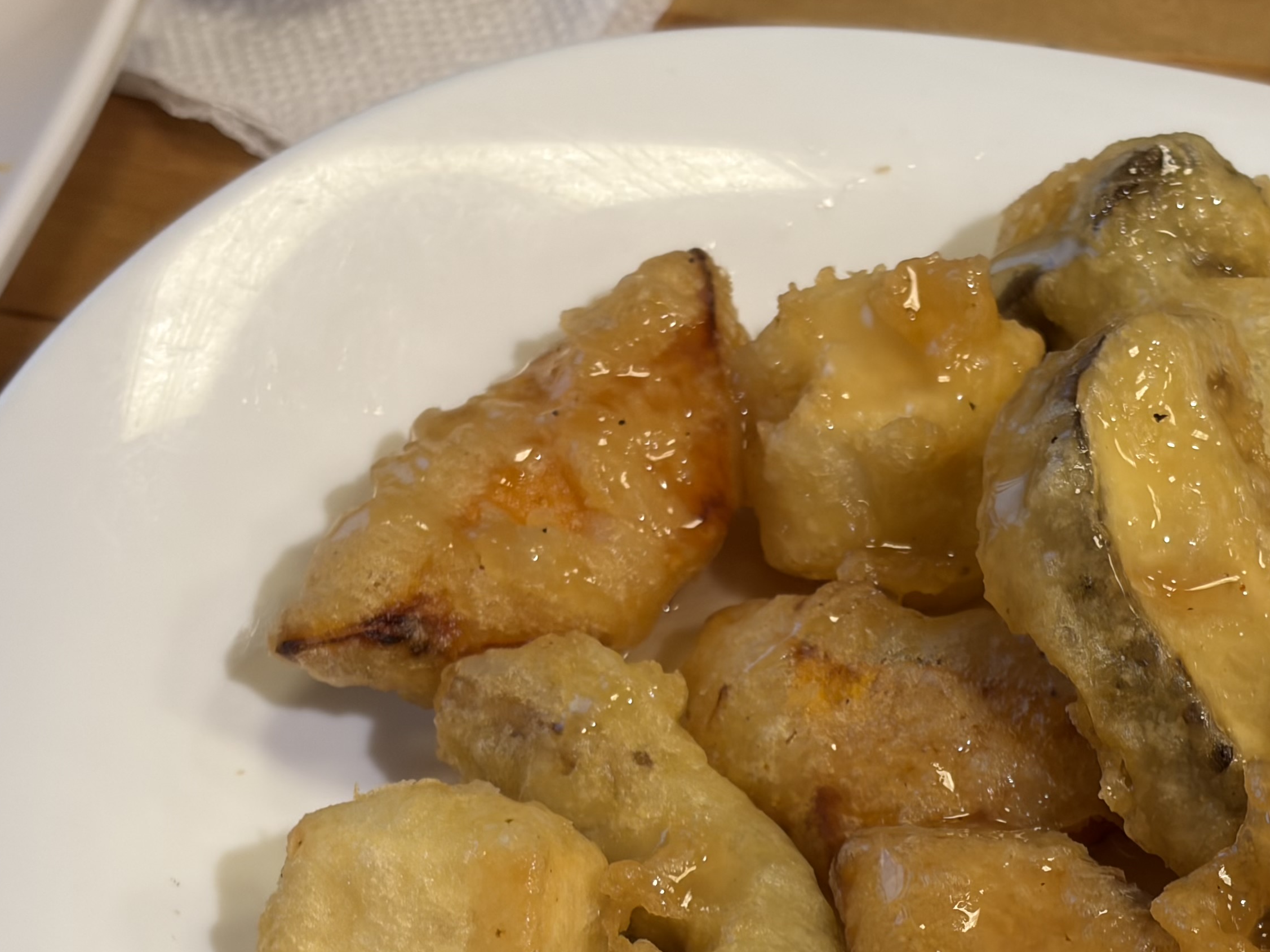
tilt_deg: -50.8
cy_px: 783
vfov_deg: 15.8
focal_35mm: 93
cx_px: 1011
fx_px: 3412
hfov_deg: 20.8
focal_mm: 5.96
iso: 80
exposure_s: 1/60
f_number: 1.6
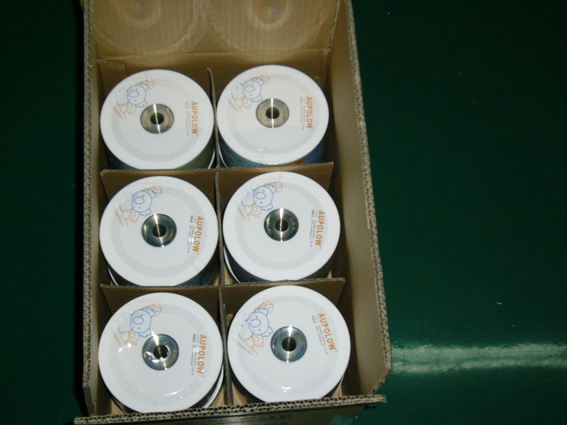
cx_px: 284
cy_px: 212
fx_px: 983
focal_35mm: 60
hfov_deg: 32.2
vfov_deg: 24.4
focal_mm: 10
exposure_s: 1/60
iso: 100
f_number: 3.7
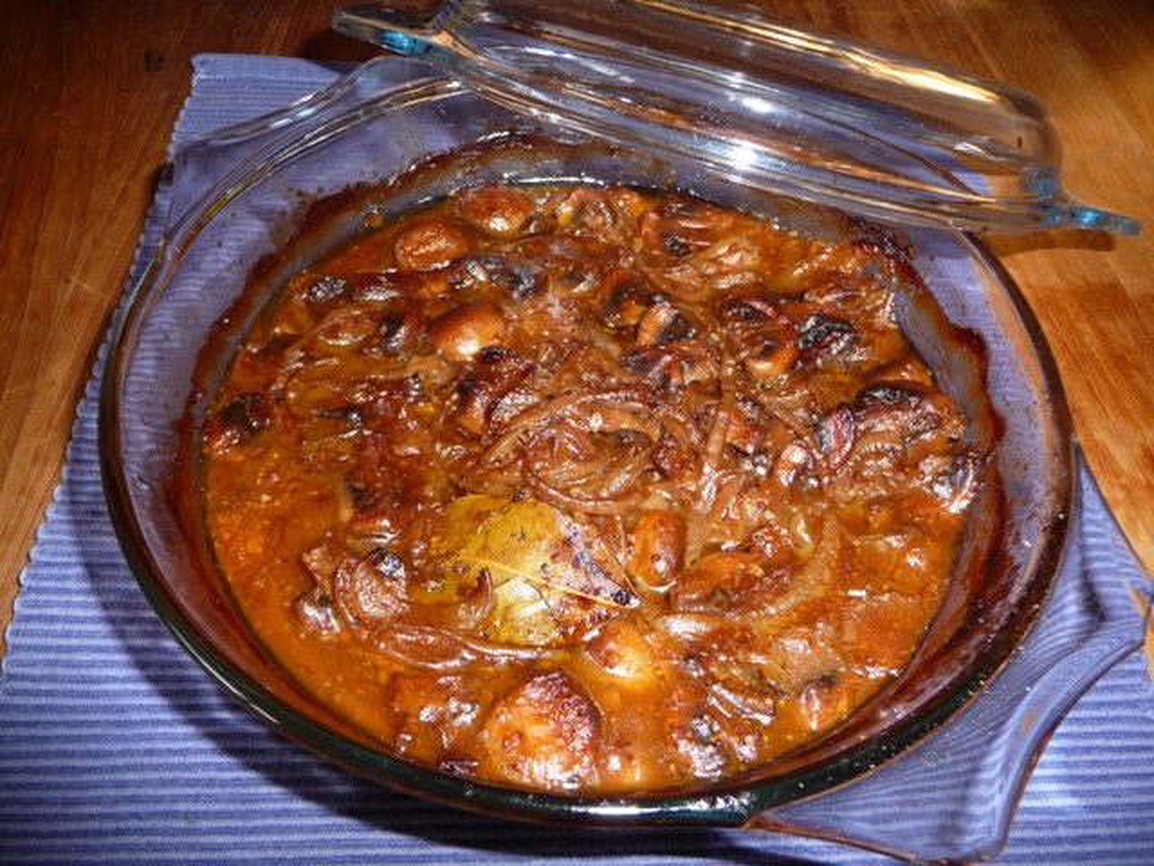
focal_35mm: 28
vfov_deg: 49.7
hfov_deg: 63.4
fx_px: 933
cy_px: 433
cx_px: 577
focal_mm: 4.7
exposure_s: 1/30
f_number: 3.3
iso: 100
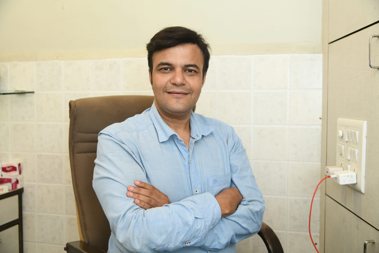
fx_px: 400
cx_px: 190
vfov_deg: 35.1
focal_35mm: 38
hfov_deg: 50.7
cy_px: 126
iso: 640
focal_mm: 38
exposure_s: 1/100
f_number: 4
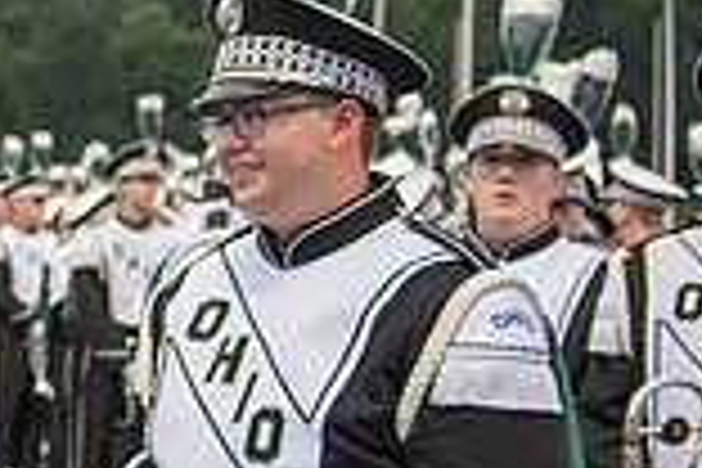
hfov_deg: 14.3
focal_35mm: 130
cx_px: -482
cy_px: 286
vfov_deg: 10.5
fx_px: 2535
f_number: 3.2
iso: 2000
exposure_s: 1/800
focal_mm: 35
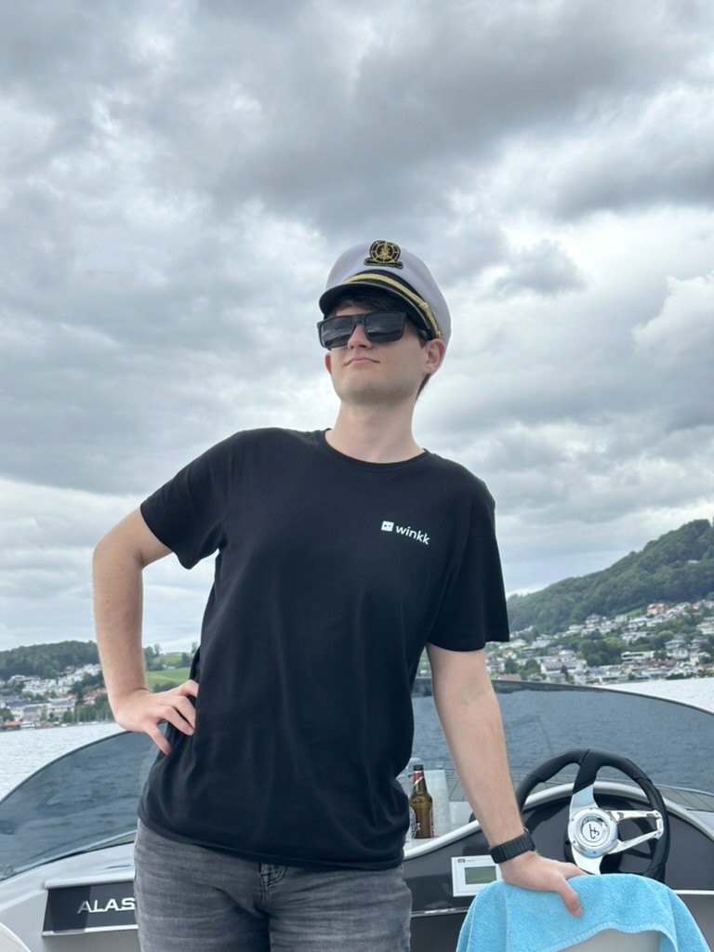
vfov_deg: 39.7
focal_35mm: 48
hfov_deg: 30.3
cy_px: 476
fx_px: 1320
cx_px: 357
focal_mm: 6.86
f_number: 1.78
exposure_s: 1/1376
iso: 64
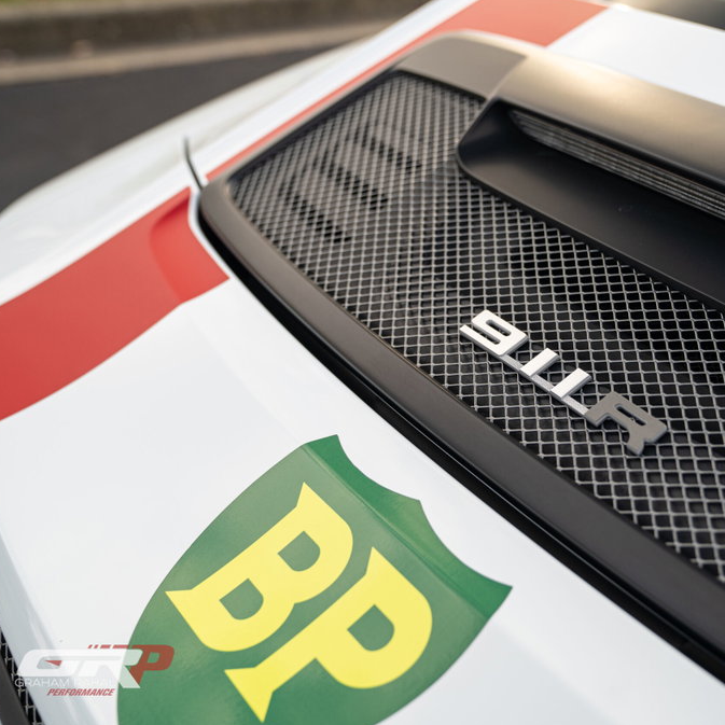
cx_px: 535
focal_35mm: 44
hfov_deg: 37.5
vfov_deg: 38.3
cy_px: 365
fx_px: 1043
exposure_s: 1/125
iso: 100
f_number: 4
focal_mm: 34
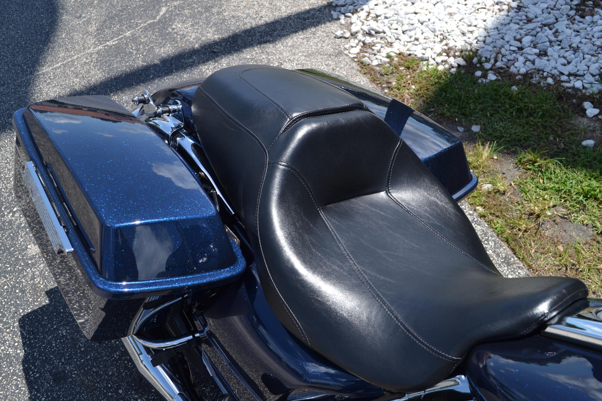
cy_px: 200
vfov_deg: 36.9
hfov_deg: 53.1
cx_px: 301
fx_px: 602
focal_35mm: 36
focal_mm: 24
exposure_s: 1/200
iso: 100
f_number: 7.1
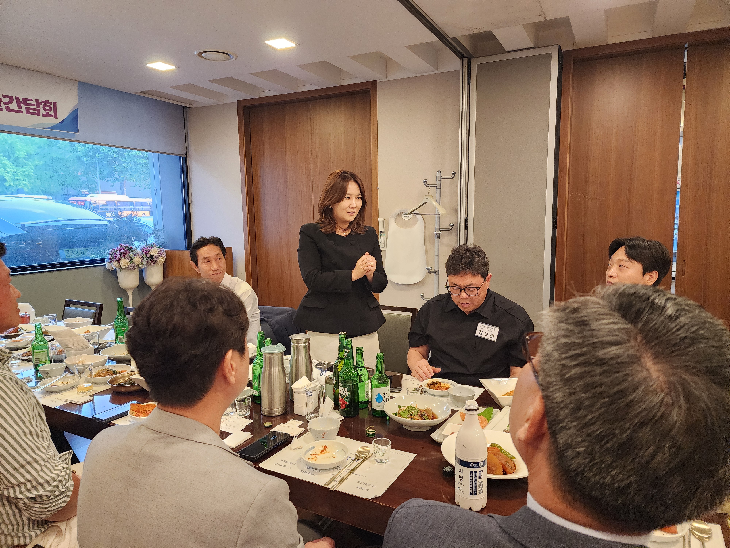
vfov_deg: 58.9
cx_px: 365
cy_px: 274
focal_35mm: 23
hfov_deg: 73.9
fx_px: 485
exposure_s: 1/120
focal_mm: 6.4
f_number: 1.8
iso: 800
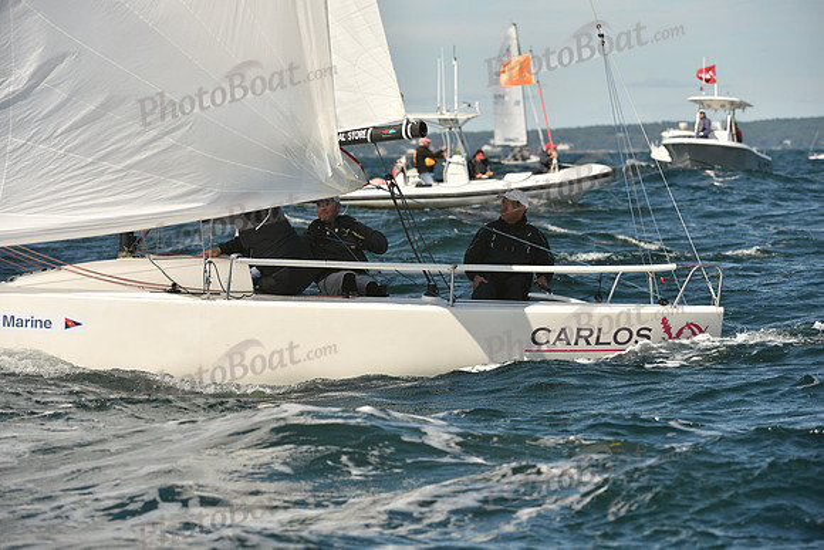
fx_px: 4579
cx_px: 412
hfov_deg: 10.3
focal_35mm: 200
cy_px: 275
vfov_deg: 6.9
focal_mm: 200
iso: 250
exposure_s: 1/1250
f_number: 6.3
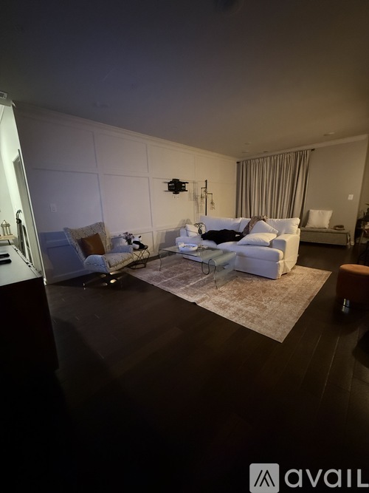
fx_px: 199
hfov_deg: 85.7
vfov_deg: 102.1
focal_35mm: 14
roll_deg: +2.0
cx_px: 184
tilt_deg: -12.5
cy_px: 246
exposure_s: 1/30
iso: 2000
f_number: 2.2
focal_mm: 2.22
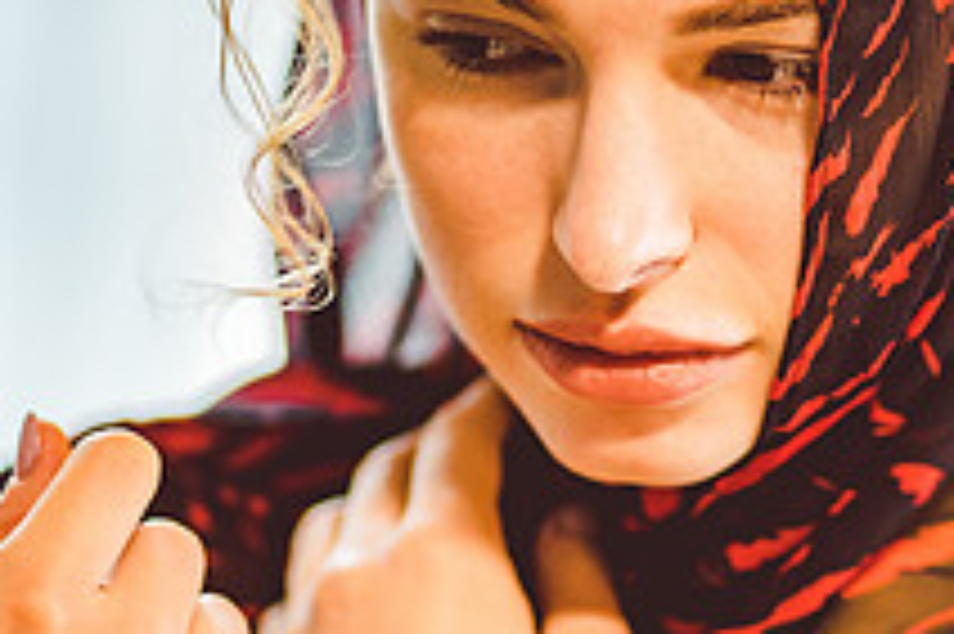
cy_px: 357
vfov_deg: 5.9
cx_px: 549
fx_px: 6170
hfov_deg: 8.8
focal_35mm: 233
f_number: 1.8
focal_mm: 85
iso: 640
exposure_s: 1/200
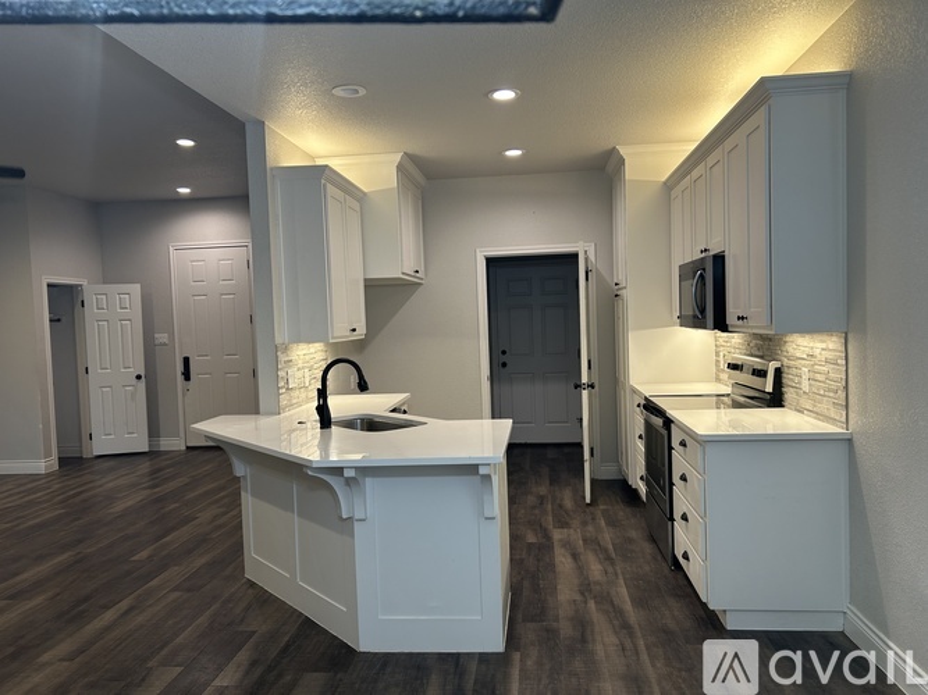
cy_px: 348
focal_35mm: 26
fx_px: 697
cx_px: 464
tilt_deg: -2.4
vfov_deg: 53.0
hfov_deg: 67.3
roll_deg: +2.2
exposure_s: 1/60
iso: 64
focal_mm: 5.7
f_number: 1.5
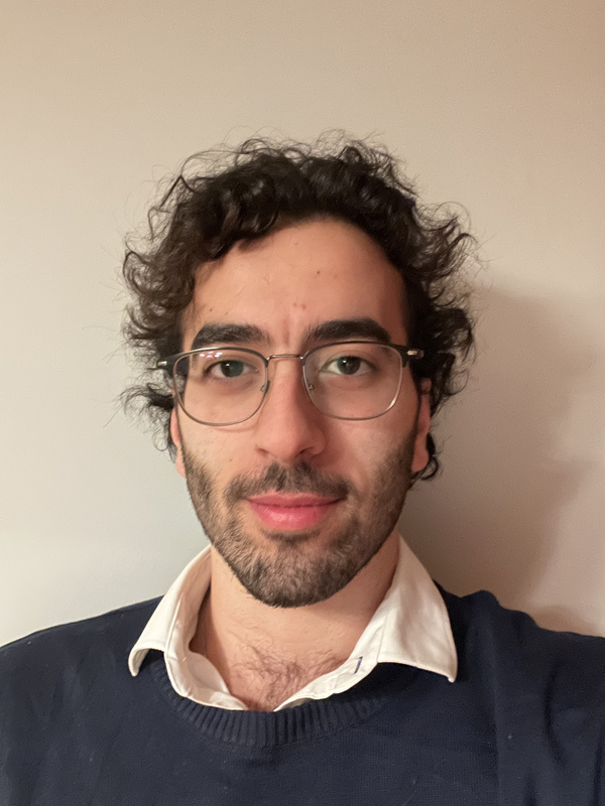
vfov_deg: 60.0
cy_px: 403
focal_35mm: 30
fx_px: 699
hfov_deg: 46.8
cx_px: 302
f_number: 2.2
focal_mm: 2.71
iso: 1250
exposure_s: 1/15
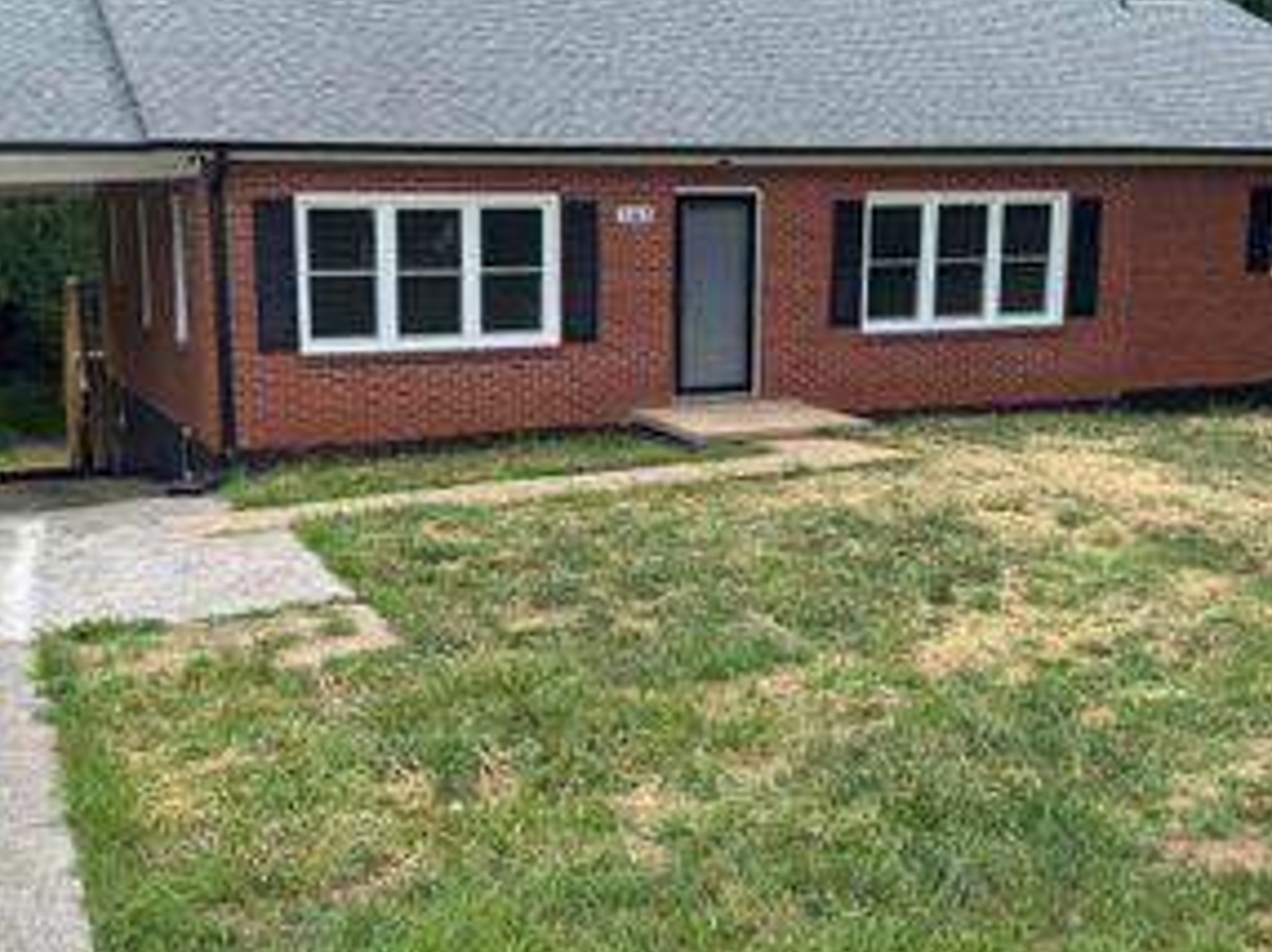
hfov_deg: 44.7
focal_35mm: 42
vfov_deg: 34.3
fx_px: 1542
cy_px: 474
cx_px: 538
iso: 80
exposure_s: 1/2252
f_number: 1.78
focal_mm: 6.76
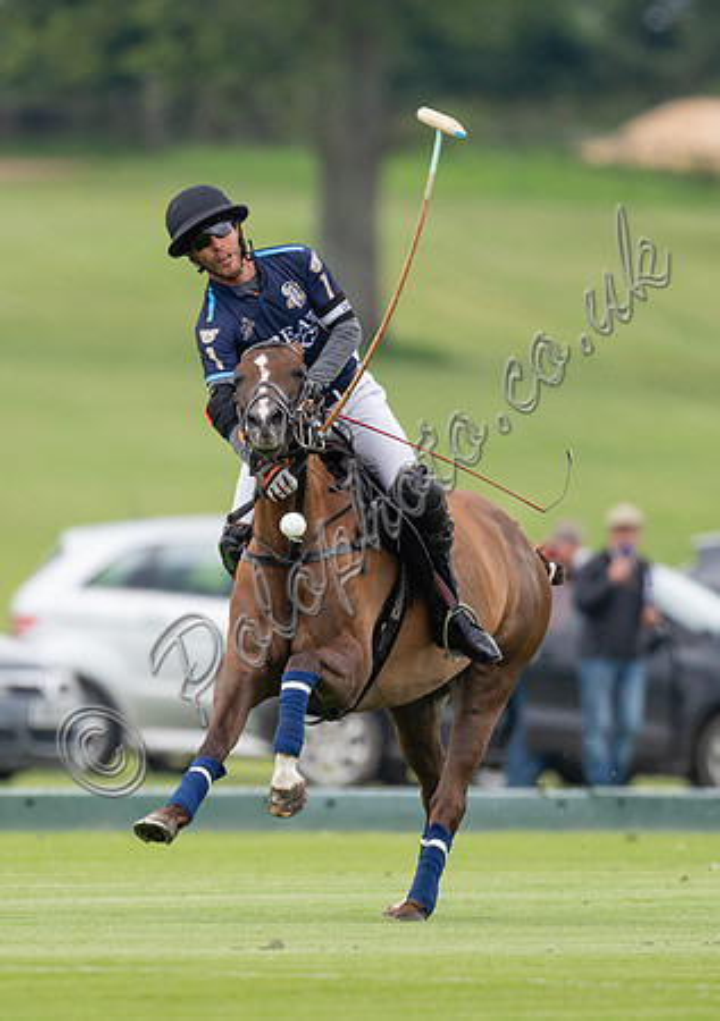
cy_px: 590
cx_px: 245
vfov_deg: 1.9
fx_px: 31238
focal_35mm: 1081
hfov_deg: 1.3
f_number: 4
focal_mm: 500
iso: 400
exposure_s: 1/2500
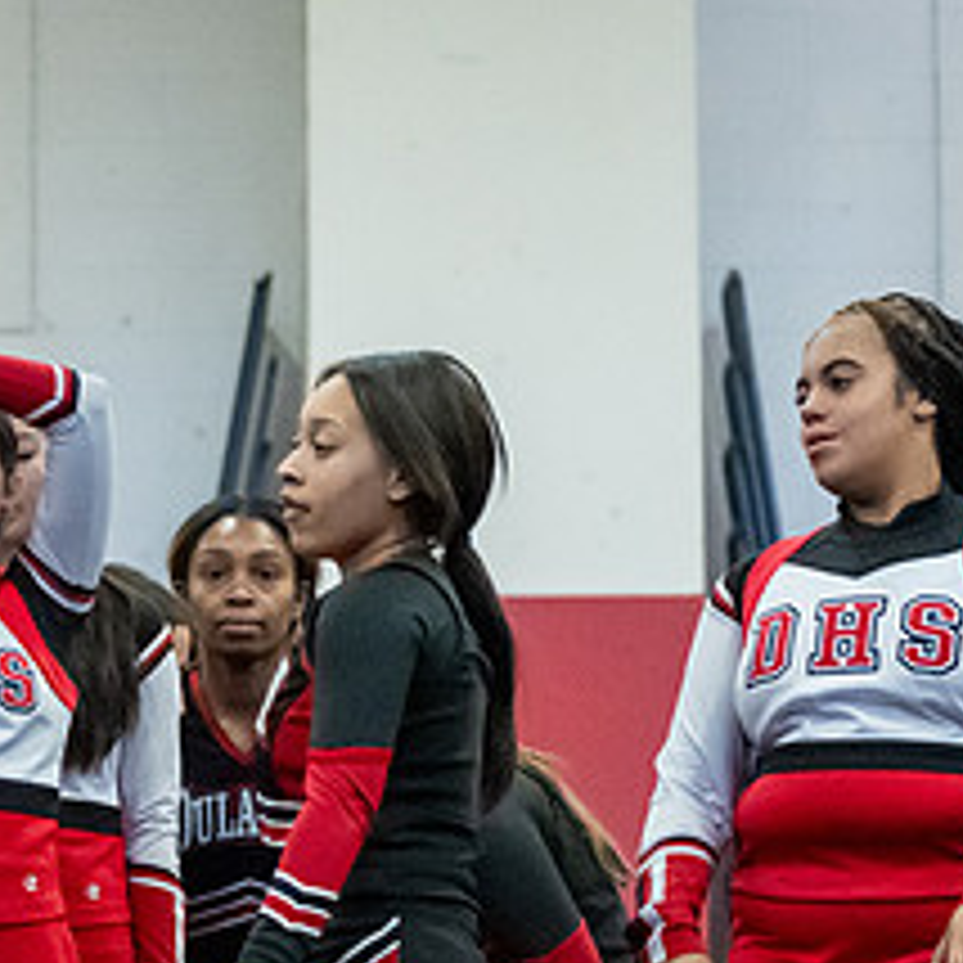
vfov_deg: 7.5
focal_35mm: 232
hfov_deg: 7.5
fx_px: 7302
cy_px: 641
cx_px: 274
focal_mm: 62
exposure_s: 1/800
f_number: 2.8
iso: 7200
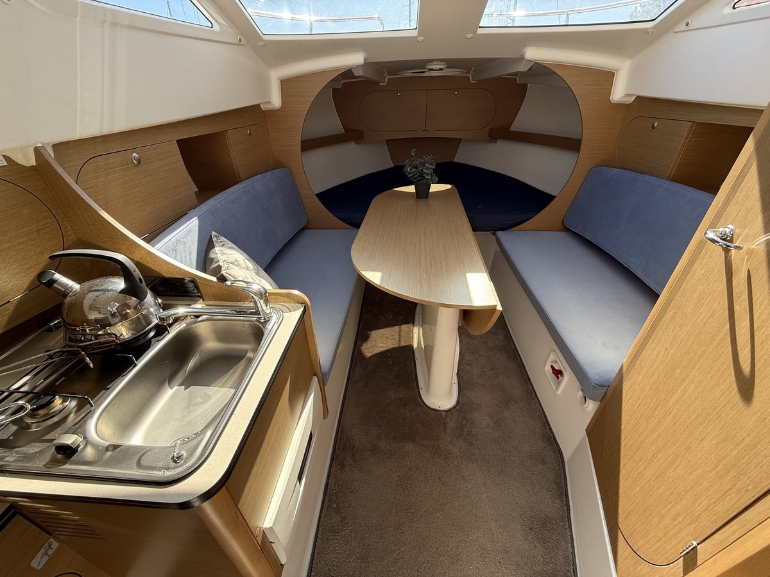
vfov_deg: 85.7
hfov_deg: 102.1
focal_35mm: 14
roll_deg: +2.1
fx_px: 311
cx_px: 385
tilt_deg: -27.9
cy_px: 288
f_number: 2.2
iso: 64
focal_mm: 2.22
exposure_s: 1/260
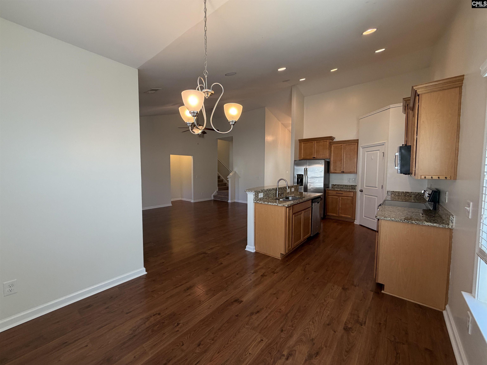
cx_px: 244
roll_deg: +0.0
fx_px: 197
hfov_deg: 102.1
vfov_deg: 85.7
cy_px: 182
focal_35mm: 14
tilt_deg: -3.5
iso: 200
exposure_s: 1/120
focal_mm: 2.22
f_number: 2.2
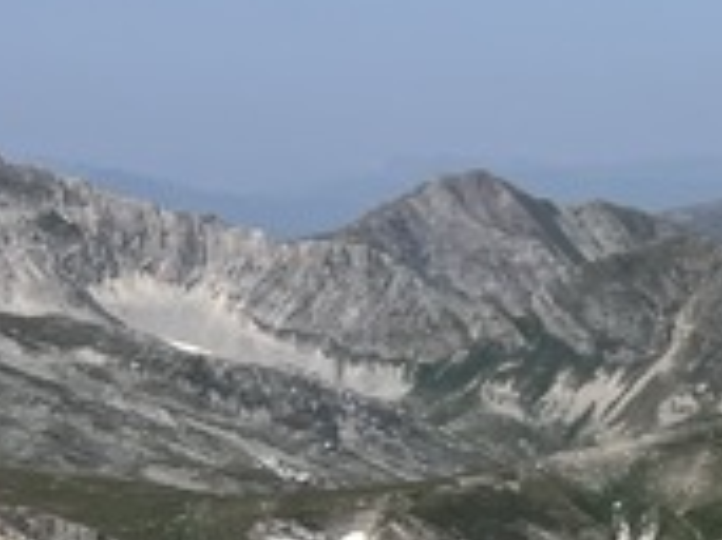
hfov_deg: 10.7
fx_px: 3251
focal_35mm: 156
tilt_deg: +0.4
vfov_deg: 9.5
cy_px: 346
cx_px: 1778
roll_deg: -0.6
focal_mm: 5.7
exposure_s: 1/7463
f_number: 1.5
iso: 50
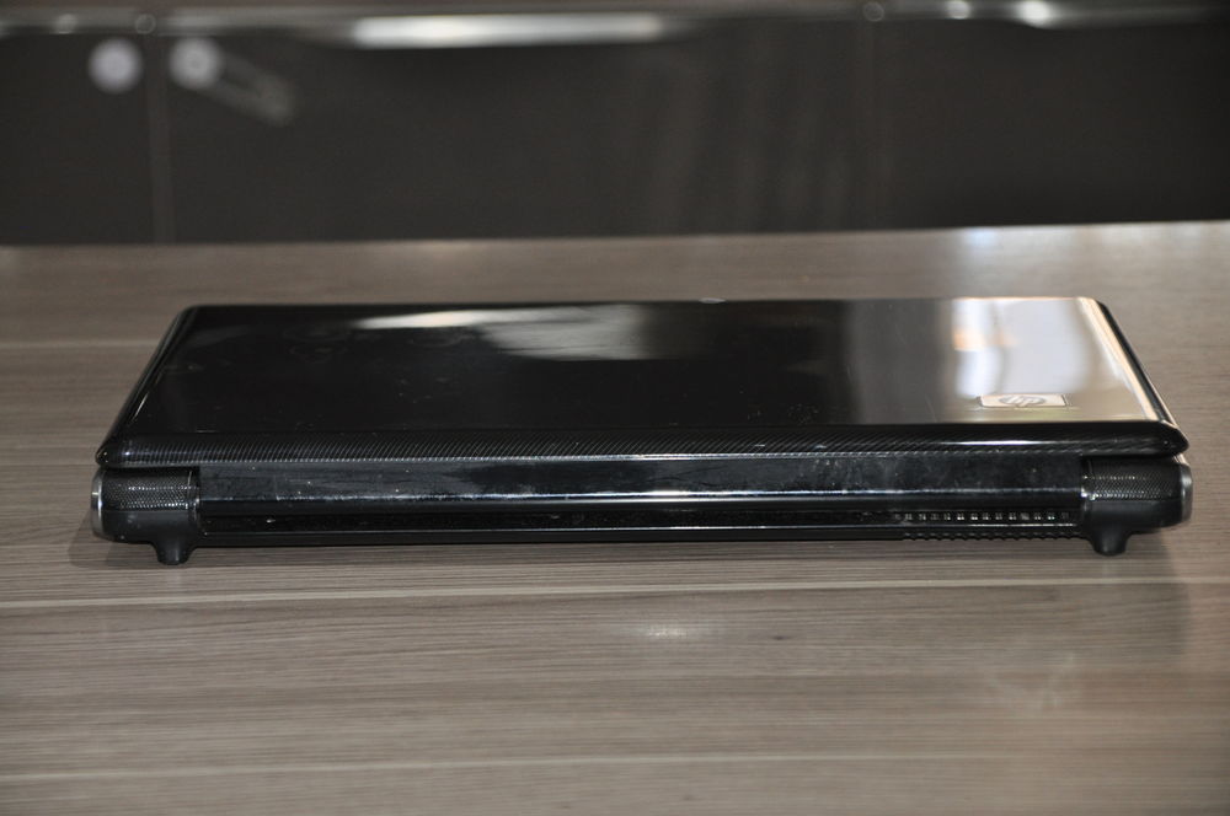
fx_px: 4095
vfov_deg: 11.4
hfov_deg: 17.1
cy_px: 408
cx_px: 615
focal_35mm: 120
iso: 800
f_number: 5.3
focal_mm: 80
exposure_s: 1/60
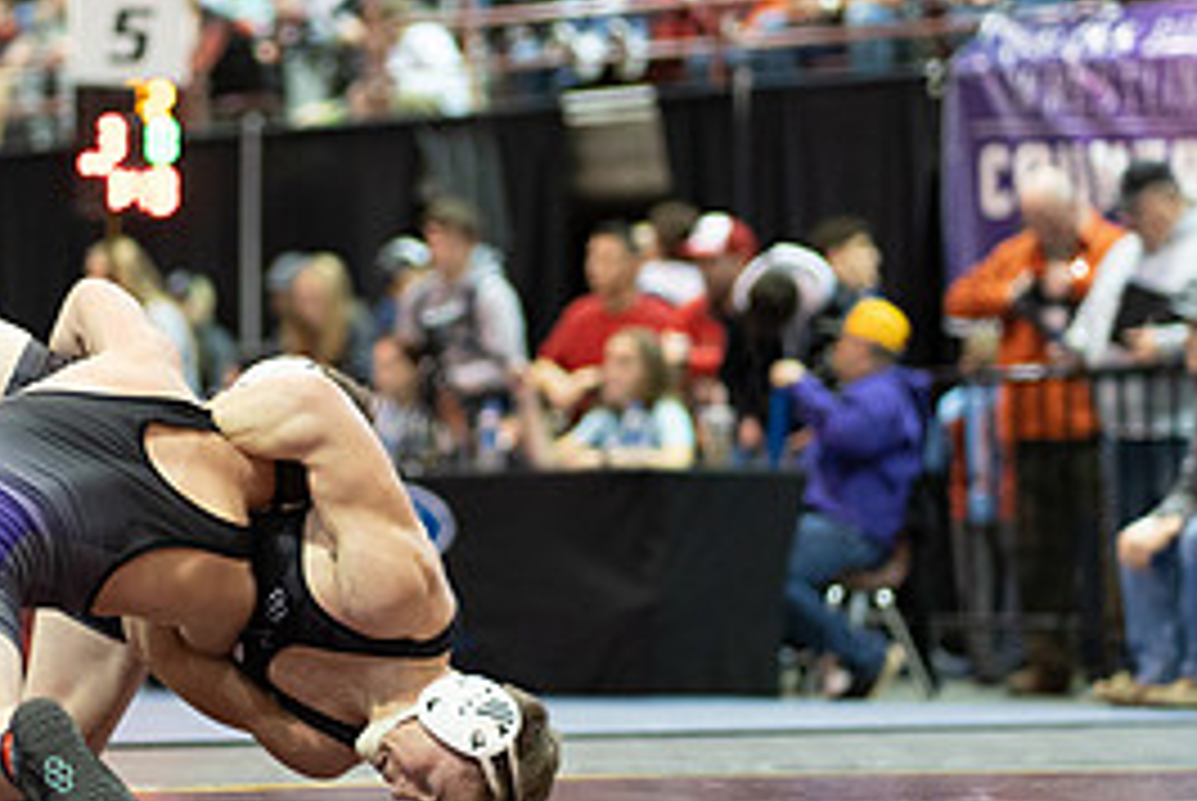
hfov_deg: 11.1
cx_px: 346
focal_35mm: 185
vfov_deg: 7.4
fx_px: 6158
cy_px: 358
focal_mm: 85
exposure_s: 1/500
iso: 3200
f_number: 1.8
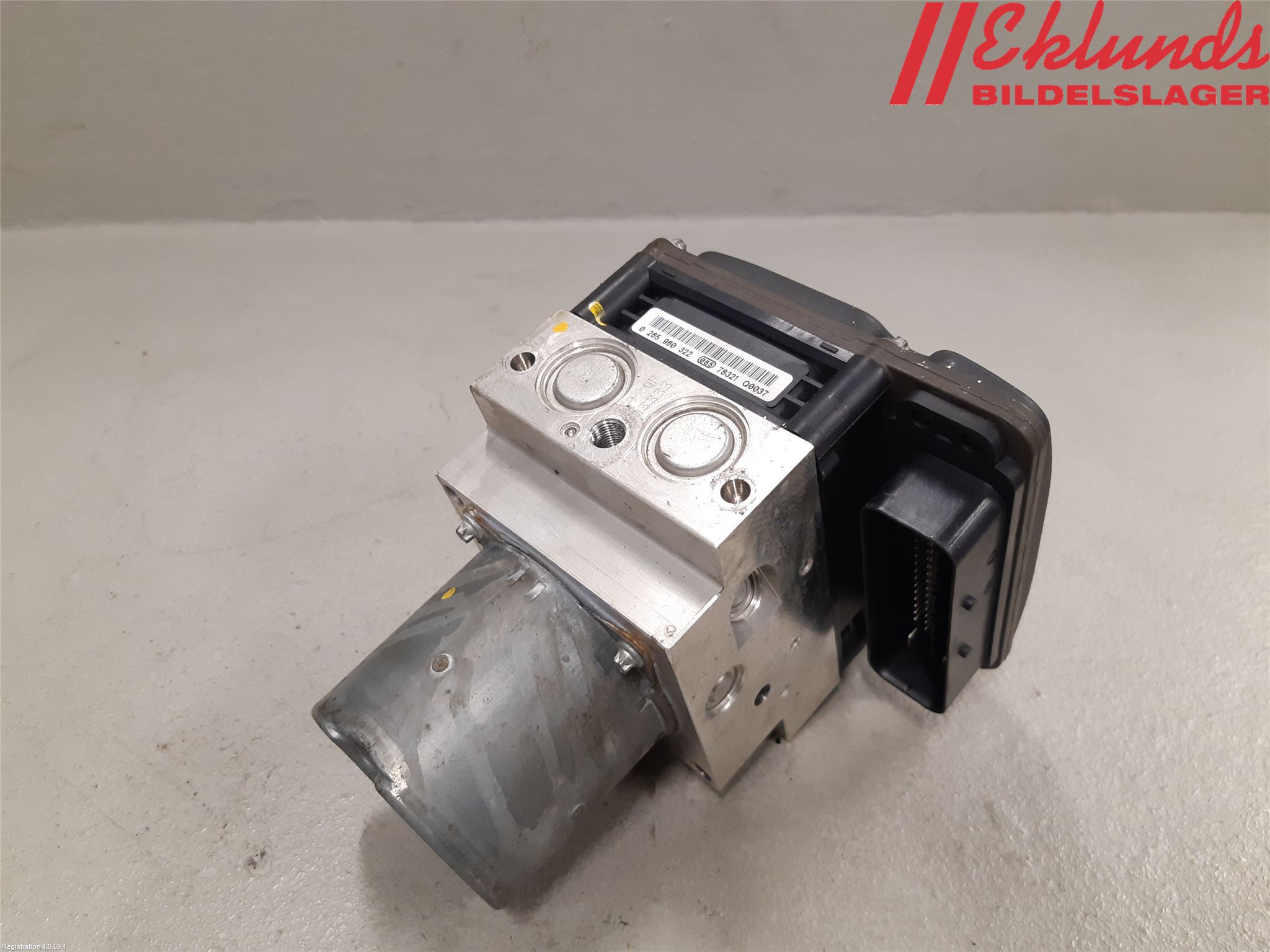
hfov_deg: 67.3
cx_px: 635
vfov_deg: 53.1
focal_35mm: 26
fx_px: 954
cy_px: 476
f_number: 1.7
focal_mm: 3.93
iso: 160
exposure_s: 1/50
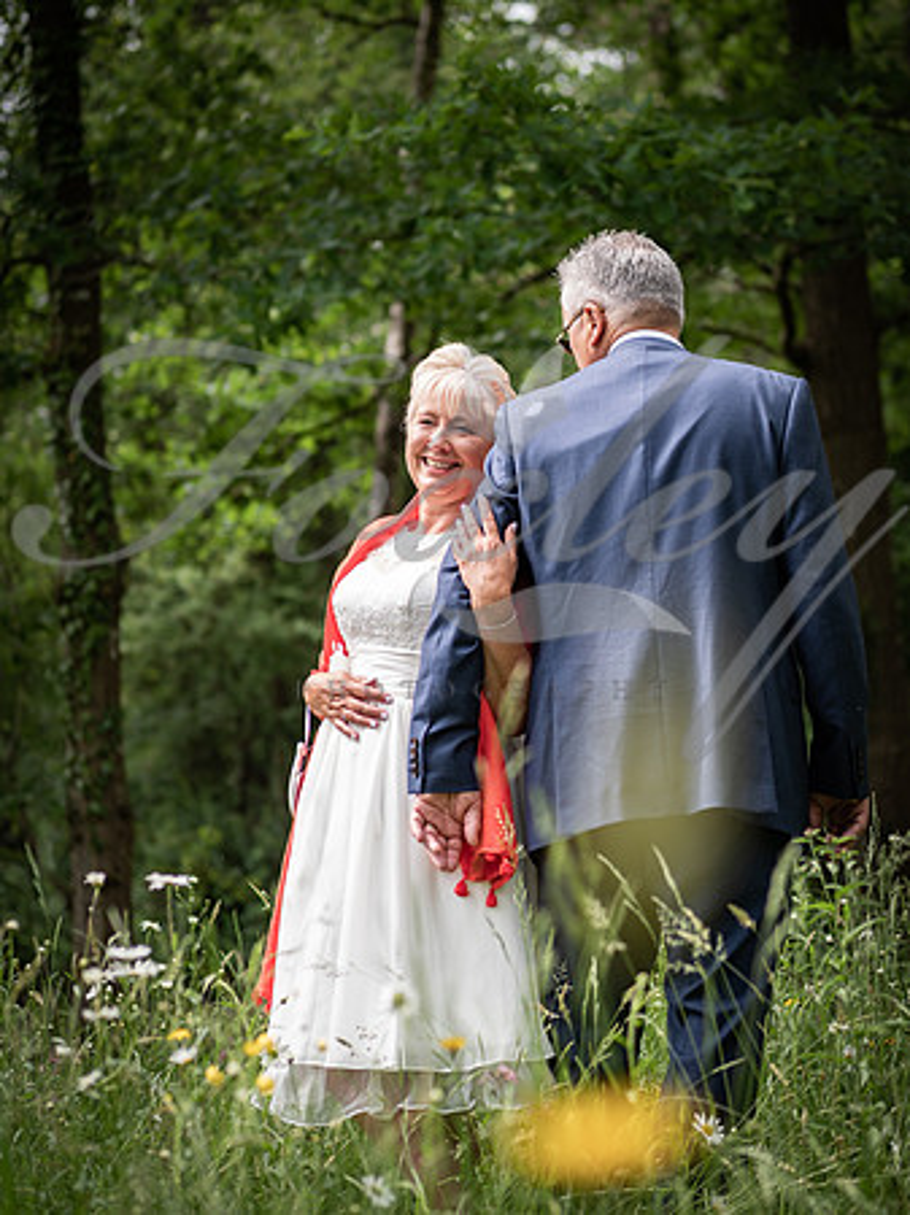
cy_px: 608
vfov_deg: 22.8
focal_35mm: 86
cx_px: 455
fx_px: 3017
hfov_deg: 17.2
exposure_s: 1/800
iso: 100
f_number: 1.6
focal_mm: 43
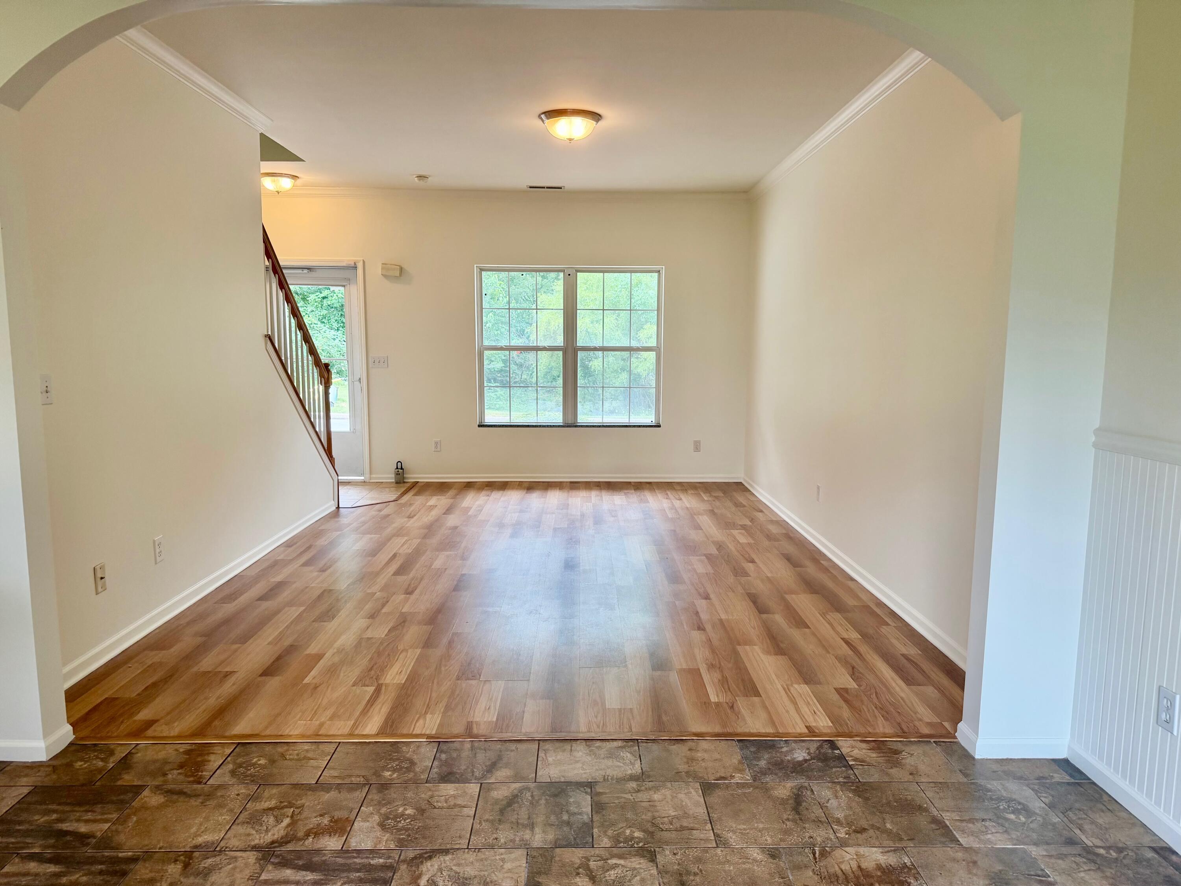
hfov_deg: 71.6
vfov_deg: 56.8
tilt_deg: -7.3
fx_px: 819
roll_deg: -0.1
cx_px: 590
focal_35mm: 24
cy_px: 443
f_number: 1.78
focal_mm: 6.76
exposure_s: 1/129
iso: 125
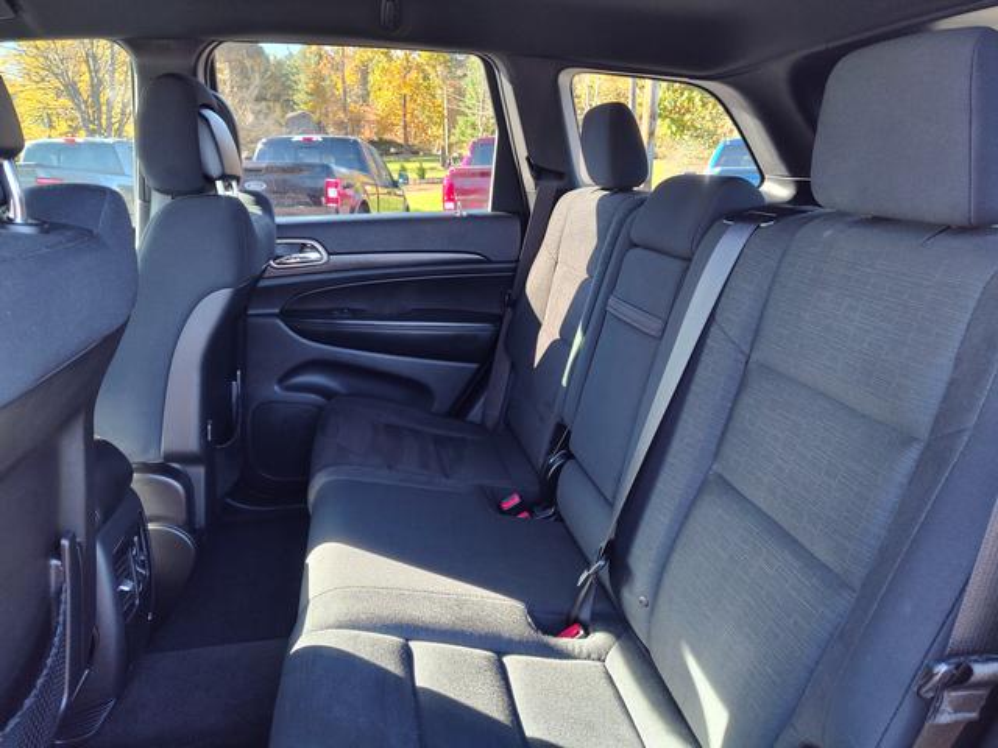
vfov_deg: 58.9
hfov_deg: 73.9
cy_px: 374
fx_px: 663
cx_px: 499
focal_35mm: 23
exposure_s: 1/120
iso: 284
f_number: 1.88
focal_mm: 5.56
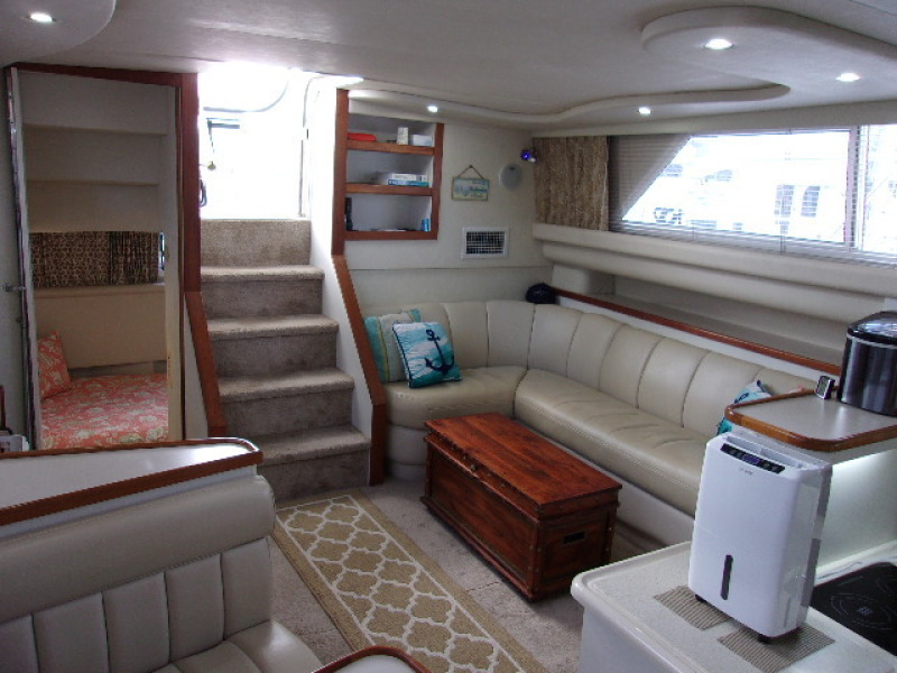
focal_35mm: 27
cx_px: 448
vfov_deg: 51.4
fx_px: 700
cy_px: 336
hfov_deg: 65.3
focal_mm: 4.9
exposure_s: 1/34
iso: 97
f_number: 3
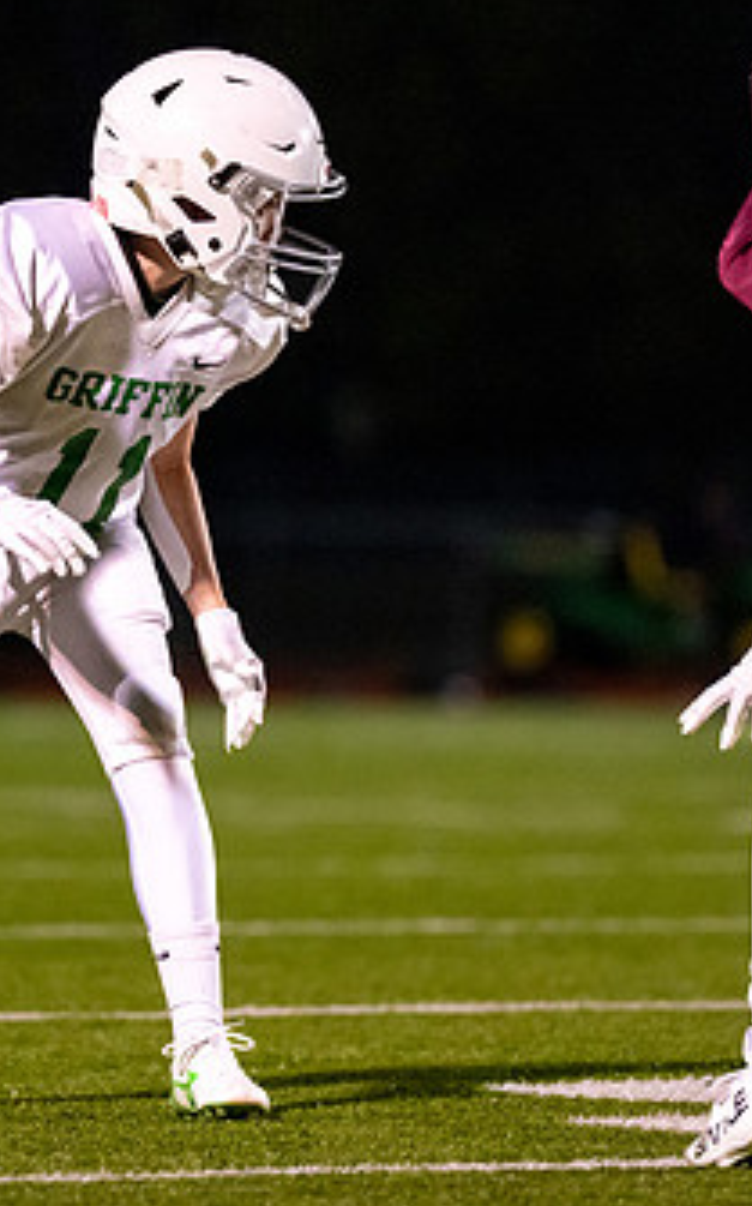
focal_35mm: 482
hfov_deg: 2.7
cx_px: 127
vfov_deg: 4.4
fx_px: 15826
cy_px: 506
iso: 5000
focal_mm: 200
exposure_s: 1/1250
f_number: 2.8
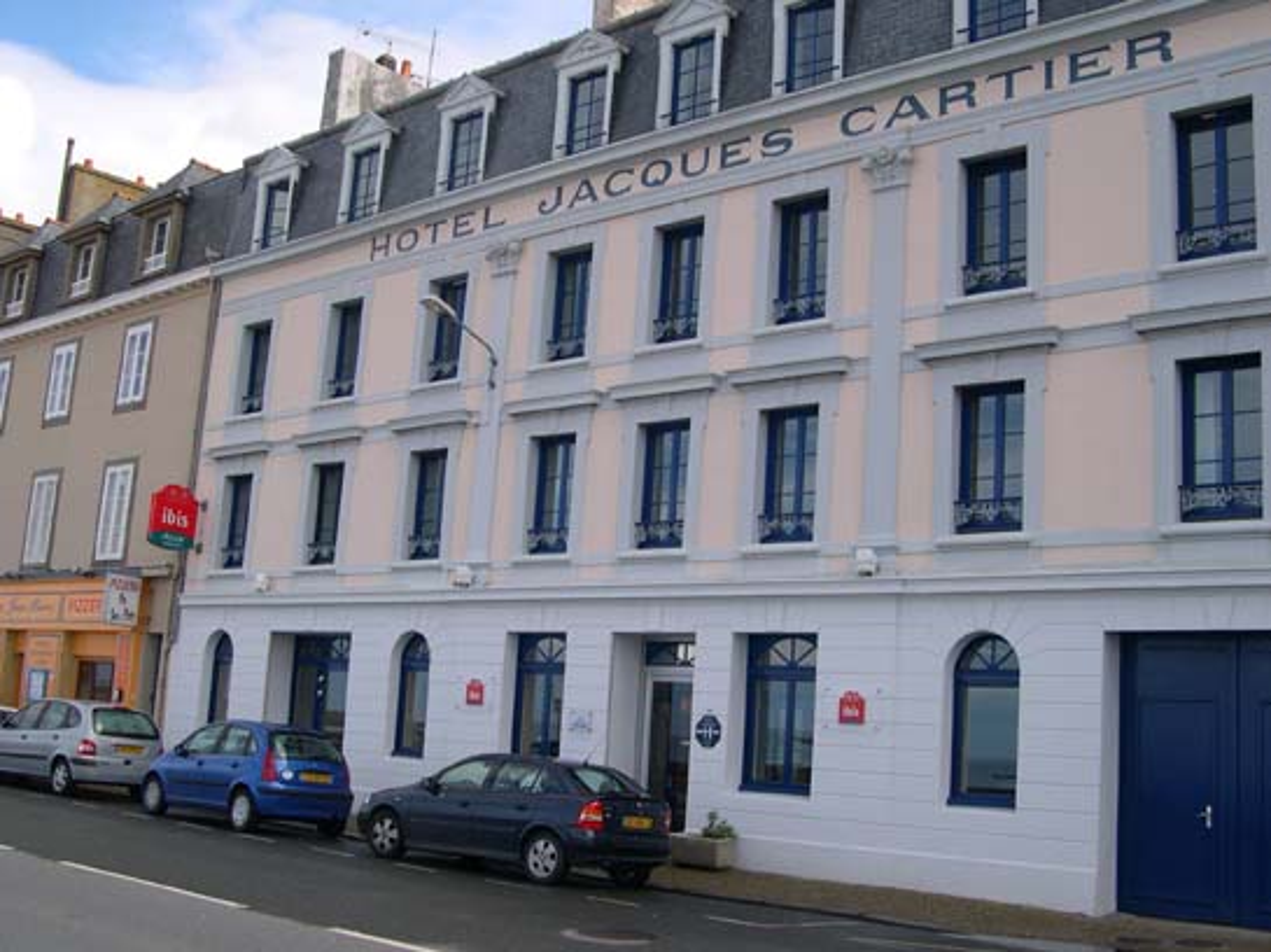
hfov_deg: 49.0
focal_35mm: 38
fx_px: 1394
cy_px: 476
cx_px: 636
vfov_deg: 37.7
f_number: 7.6
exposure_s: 1/143
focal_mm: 8
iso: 100
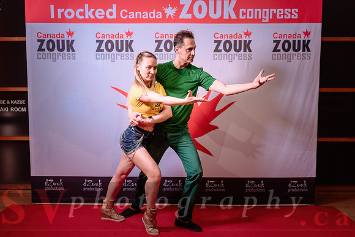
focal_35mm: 41
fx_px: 400
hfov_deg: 47.8
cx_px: 172
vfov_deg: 33.0
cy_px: 123
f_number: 2.8
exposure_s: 1/125
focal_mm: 36
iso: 200
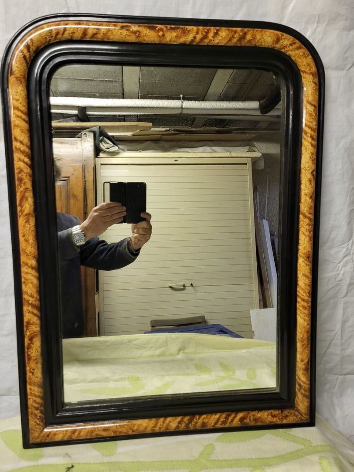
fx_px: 354
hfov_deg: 53.1
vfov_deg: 67.3
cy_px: 236
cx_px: 177
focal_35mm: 26
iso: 500
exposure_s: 1/50
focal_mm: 5.4
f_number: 1.8
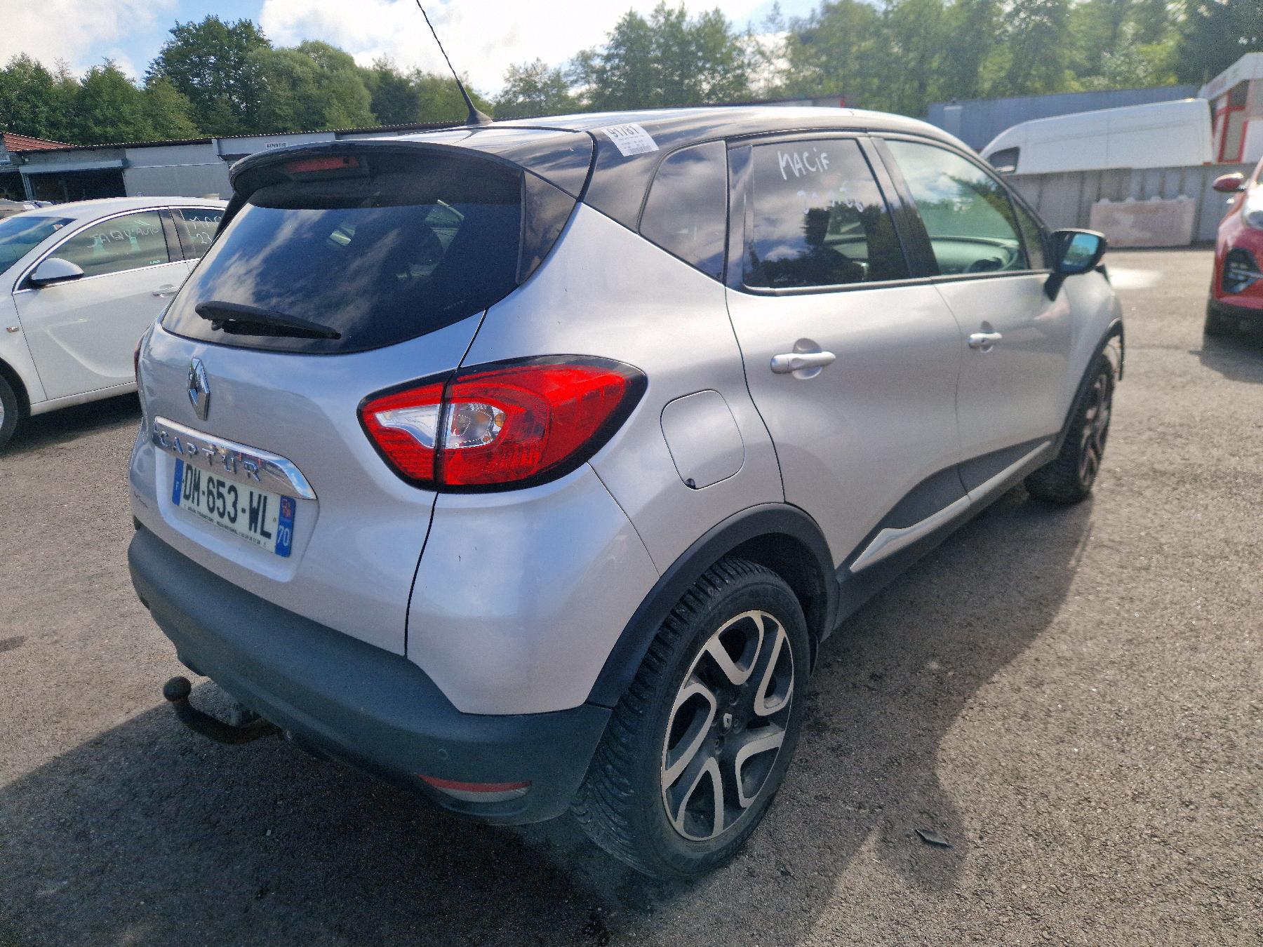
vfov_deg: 58.9
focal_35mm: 23
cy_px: 474
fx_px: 839
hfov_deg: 73.9
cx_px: 632
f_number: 1.8
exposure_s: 1/1111
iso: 50
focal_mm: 5.4
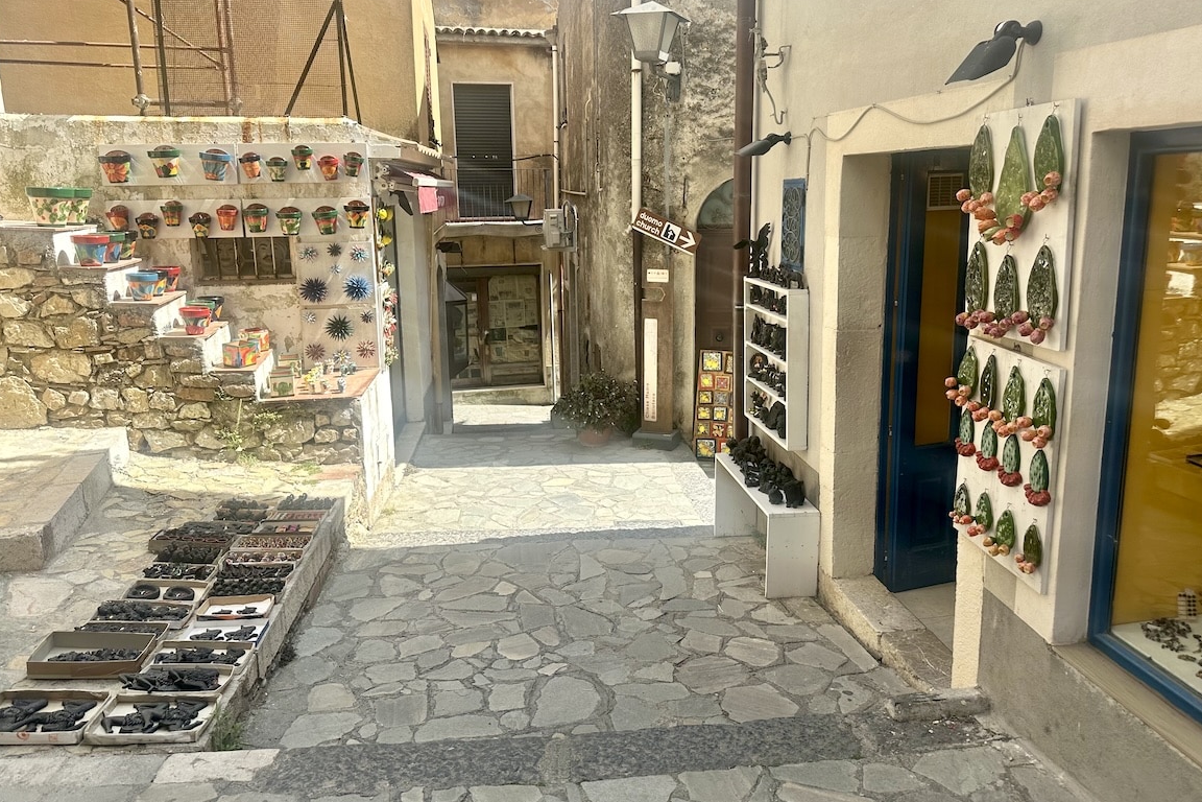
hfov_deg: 69.4
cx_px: 600
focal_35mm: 26
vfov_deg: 49.4
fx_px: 868
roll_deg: +1.3
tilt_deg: -10.9
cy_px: 344
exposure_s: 1/1664
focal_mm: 6.86
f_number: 1.78
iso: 80
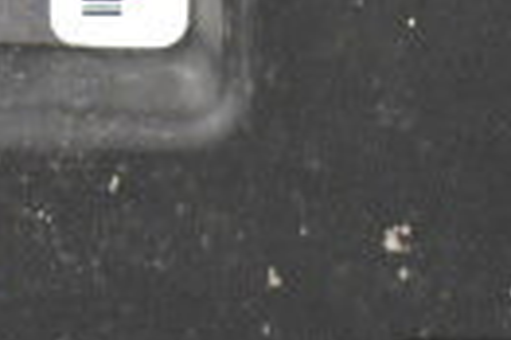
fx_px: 3464
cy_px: -408
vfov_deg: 5.5
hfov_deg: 8.3
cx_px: -226
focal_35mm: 244
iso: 12800
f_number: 4.5
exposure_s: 1/60
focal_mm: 35
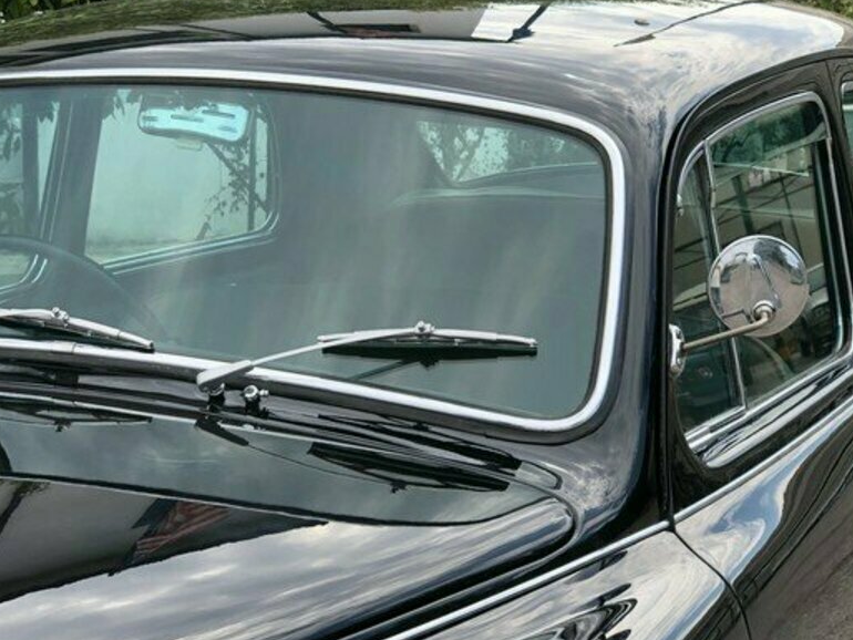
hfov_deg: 24.1
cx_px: 363
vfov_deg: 18.2
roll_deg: +0.7
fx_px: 1997
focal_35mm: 81
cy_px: 292
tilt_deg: -6.6
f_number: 2.4
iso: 16
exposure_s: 1/331
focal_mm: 6
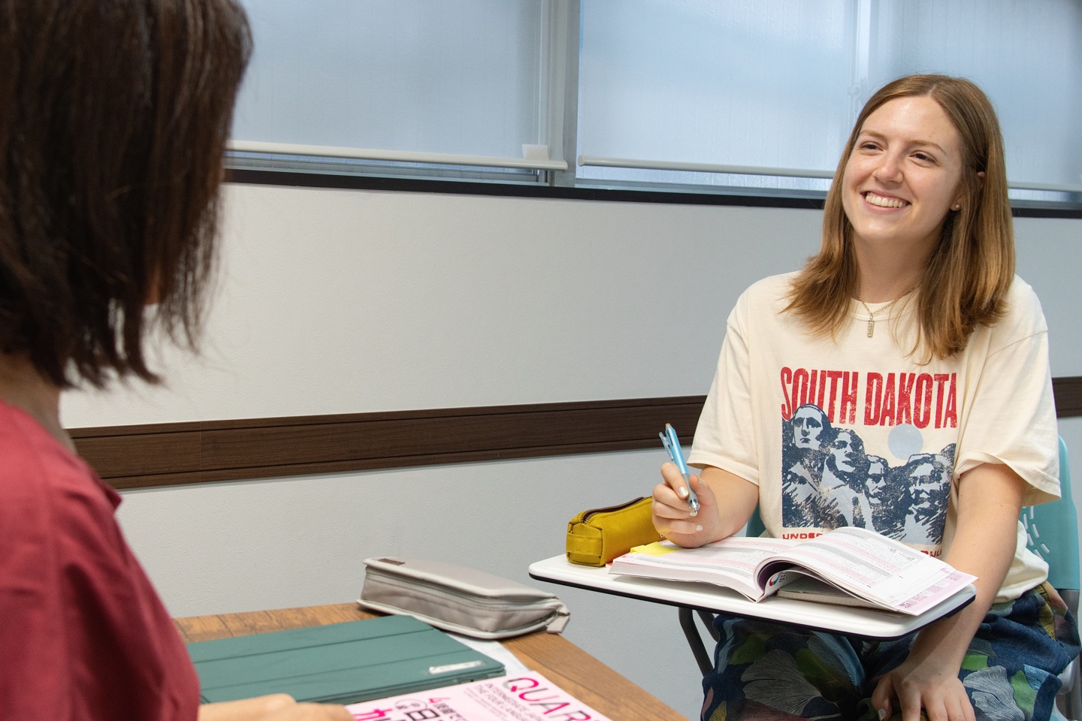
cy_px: 338
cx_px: 462
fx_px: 1352
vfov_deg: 29.9
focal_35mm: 45
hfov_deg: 43.5
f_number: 4.5
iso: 800
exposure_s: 1/100
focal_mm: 24
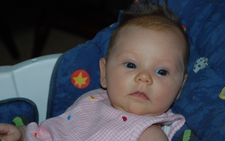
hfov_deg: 21.6
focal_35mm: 96
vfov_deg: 13.6
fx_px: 589
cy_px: 74
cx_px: 113
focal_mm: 62
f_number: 5.3
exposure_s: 1/60
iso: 200
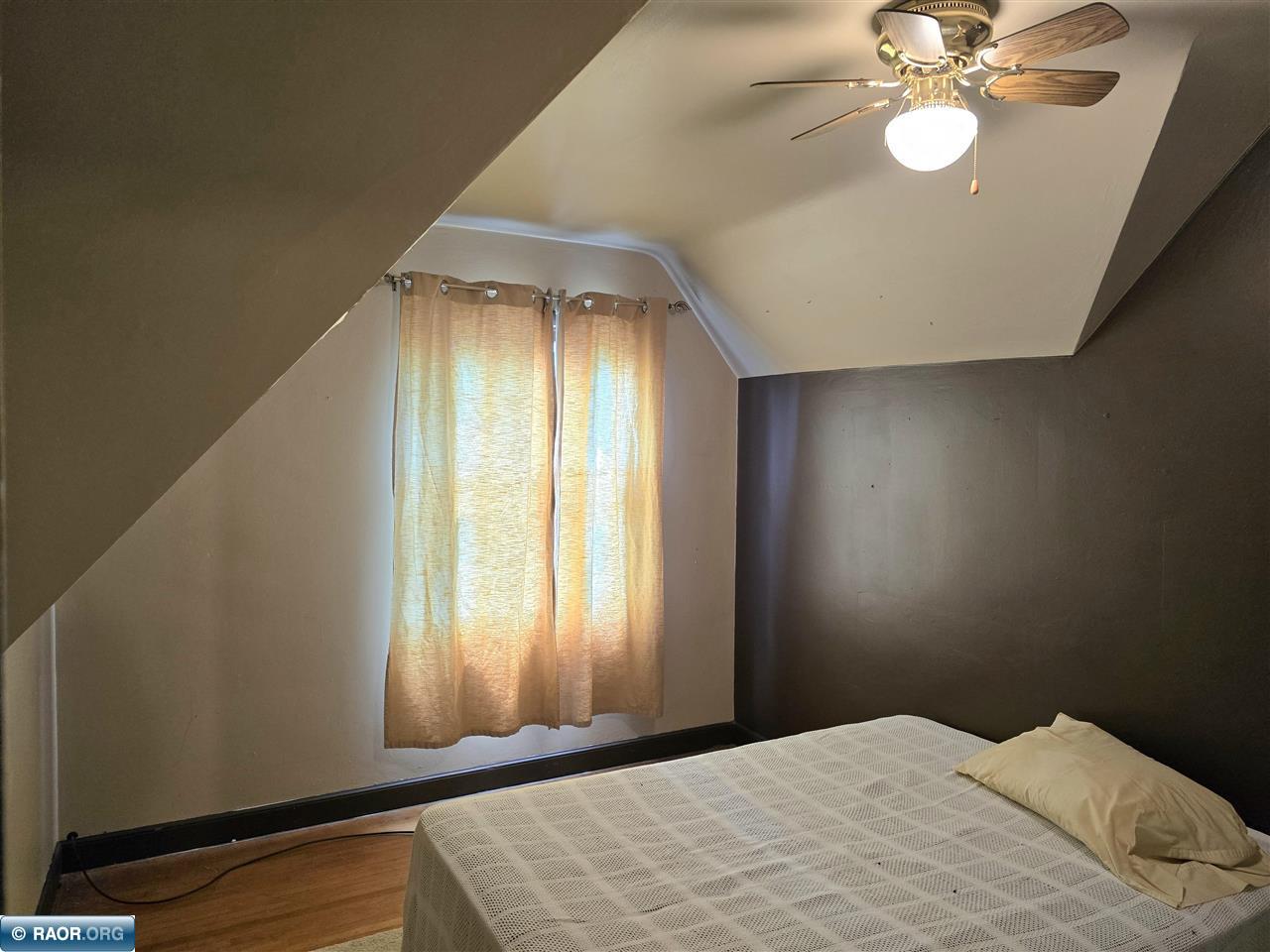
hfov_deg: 73.9
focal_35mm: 23
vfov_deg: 58.9
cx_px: 635
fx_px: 844
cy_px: 476
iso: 320
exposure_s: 1/120
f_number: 1.7
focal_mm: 6.3
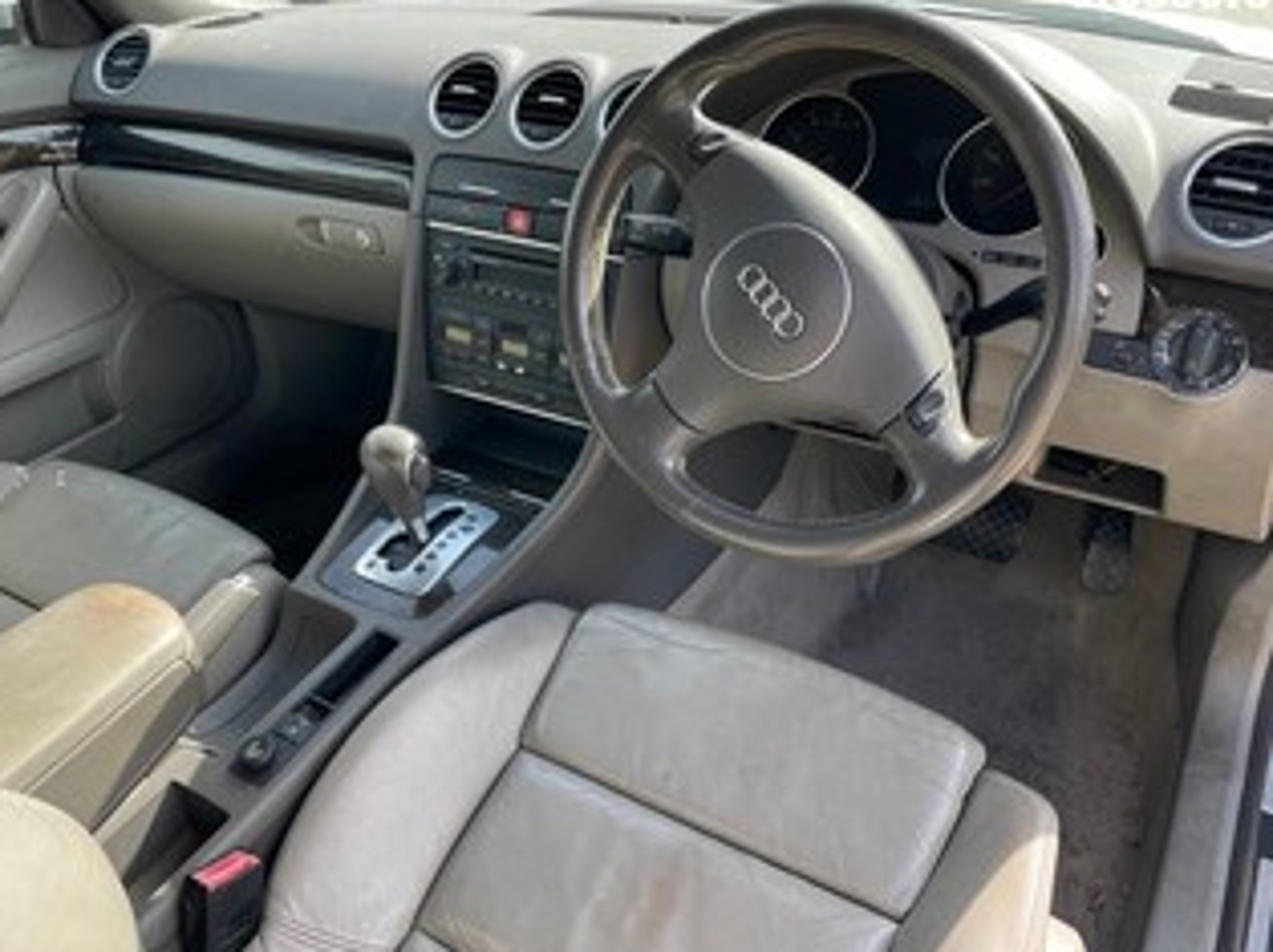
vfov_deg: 48.1
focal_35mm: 29
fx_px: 1066
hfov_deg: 61.7
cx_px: 649
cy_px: 442
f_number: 1.6
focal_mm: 4.2
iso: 32
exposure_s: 1/299
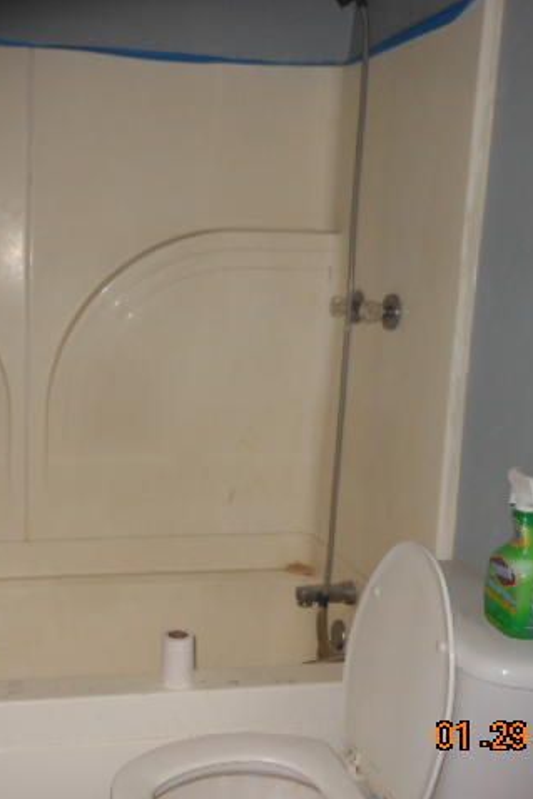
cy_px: 400
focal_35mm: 39
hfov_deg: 33.4
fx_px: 865
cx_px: 115
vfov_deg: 49.5
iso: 200
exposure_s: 1/25
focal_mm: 5
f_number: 3.7
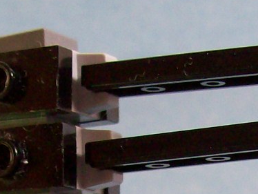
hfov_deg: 12.8
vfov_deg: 9.3
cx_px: 126
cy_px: 305
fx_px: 1149
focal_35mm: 154
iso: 95
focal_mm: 6
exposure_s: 1/32
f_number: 2.7
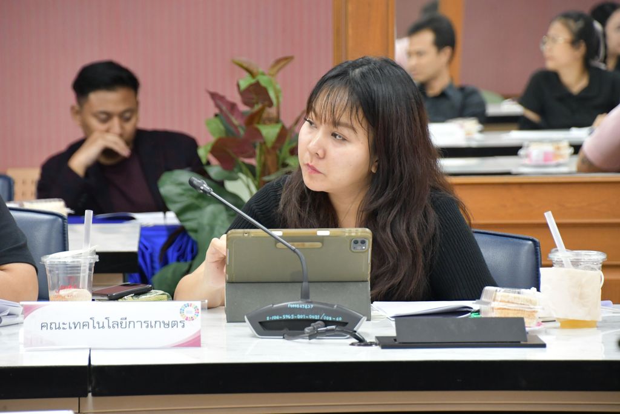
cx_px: 310
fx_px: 3737
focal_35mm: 217
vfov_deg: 6.3
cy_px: 207
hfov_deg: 9.5
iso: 3200
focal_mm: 145
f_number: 6
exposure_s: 1/125
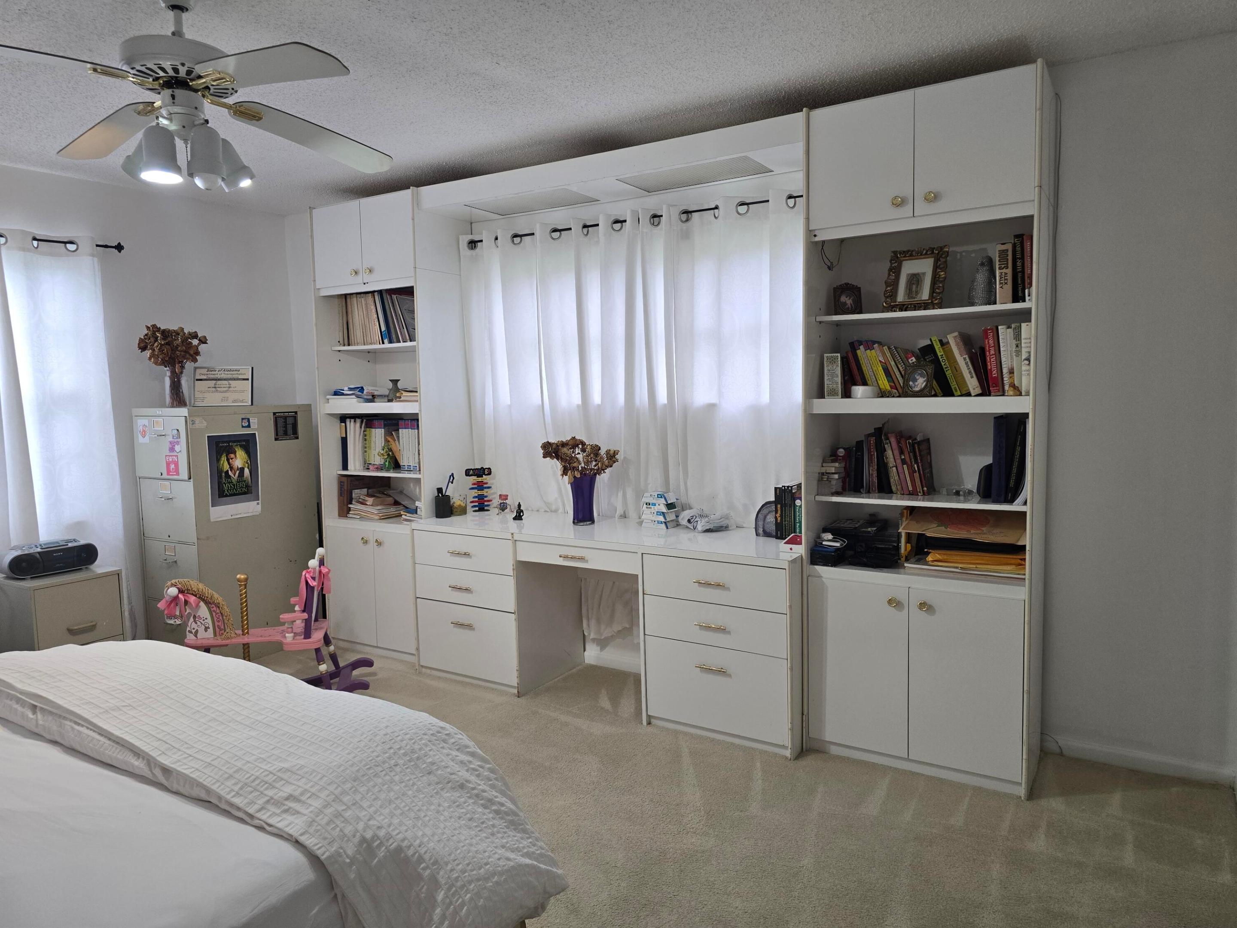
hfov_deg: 73.9
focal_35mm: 23
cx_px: 618
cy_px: 464
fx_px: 822
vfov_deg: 58.9
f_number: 1.7
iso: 125
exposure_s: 1/120
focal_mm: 6.3
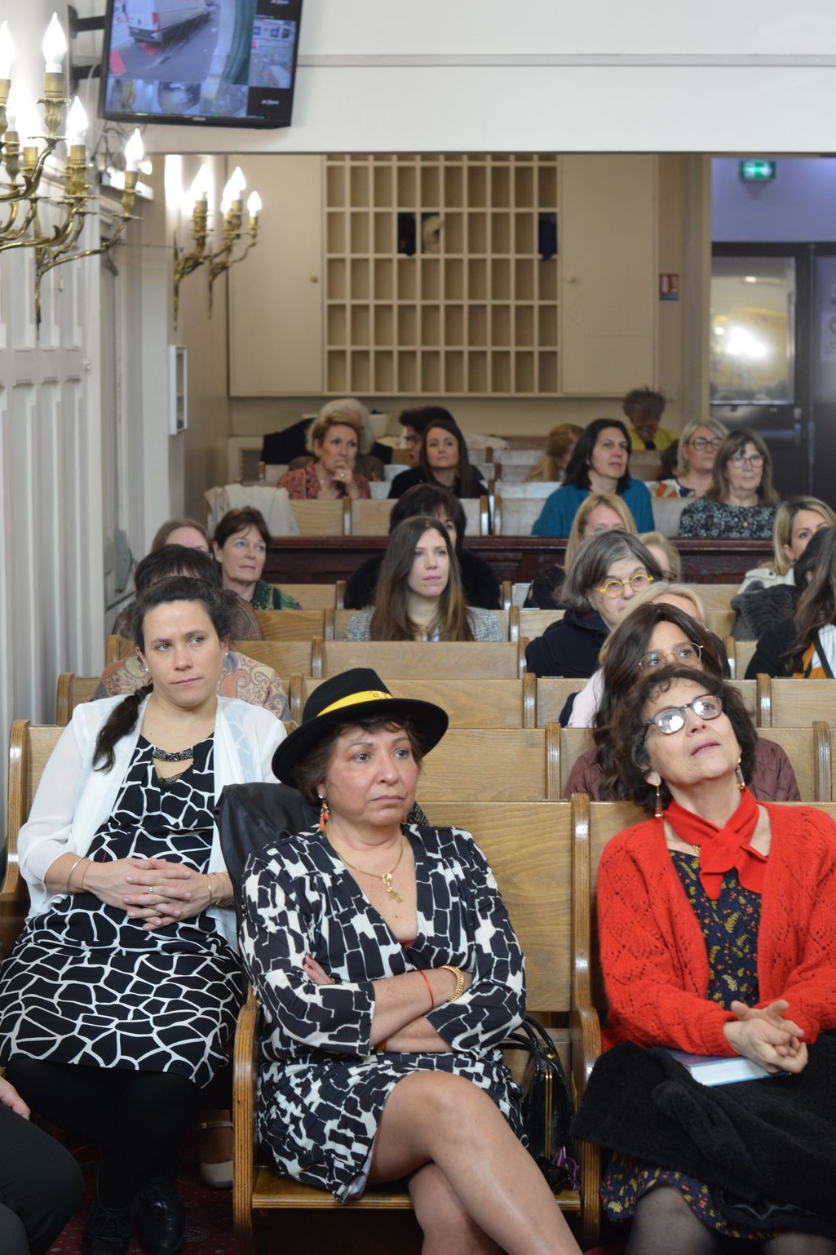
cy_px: 636
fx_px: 2752
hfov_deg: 17.3
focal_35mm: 79
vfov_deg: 25.7
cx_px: 431
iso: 720
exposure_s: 1/60
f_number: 4
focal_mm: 50
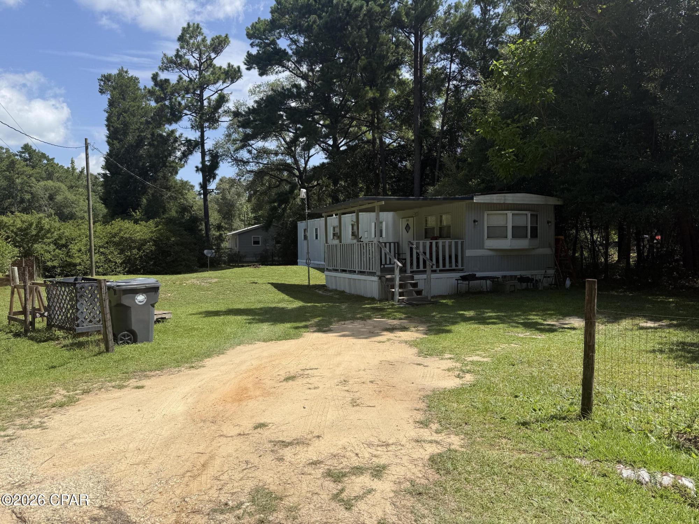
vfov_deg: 56.8
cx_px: 350
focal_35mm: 24
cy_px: 262
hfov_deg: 71.6
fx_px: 485
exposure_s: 1/4405
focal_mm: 6.76
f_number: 1.78
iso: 80
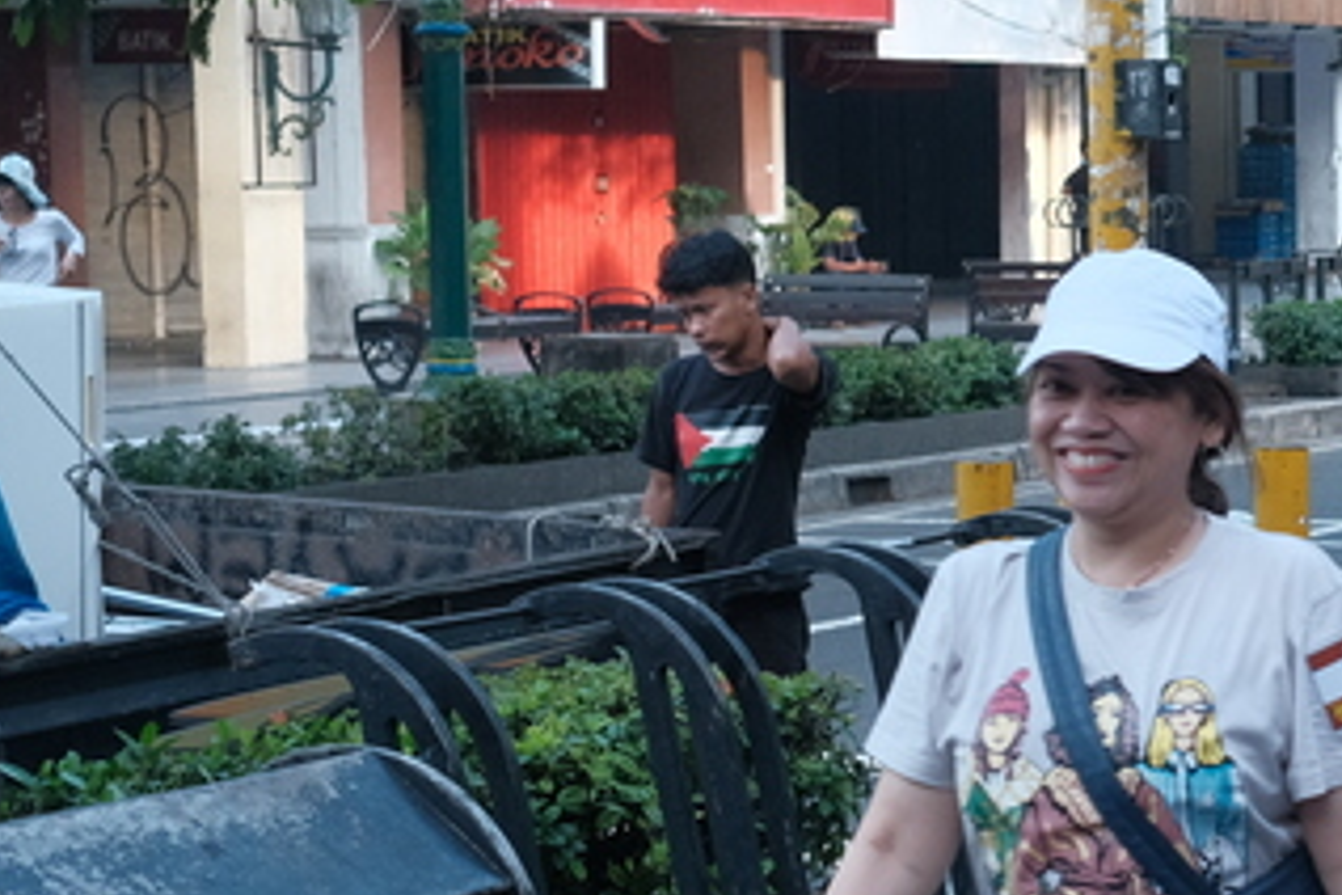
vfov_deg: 12.4
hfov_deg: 17.1
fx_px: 4100
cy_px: 576
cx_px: 1924
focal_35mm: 110
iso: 1000
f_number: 4.5
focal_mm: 23
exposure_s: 1/125
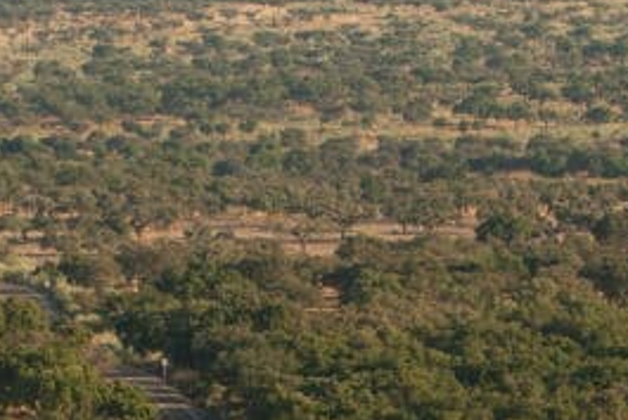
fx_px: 11118
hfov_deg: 3.2
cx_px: 360
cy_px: 516
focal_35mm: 637
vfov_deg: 2.2
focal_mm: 110
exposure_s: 1/250
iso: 160
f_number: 5.6
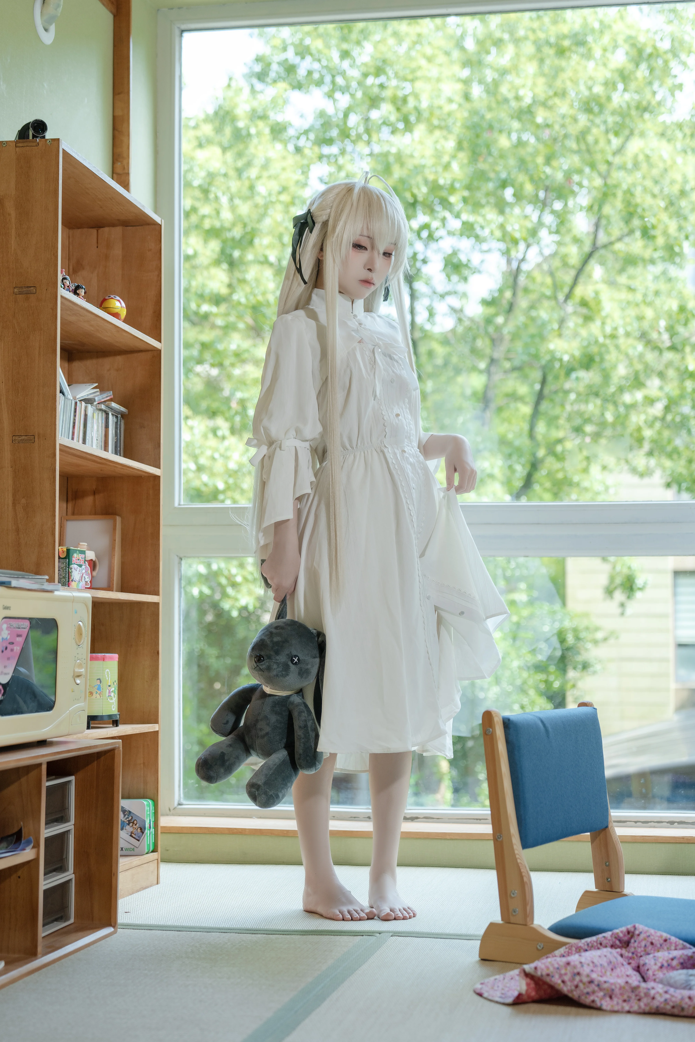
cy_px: 521
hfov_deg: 28.1
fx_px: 1390
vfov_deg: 41.1
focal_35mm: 48
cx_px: 348
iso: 160
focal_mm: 48
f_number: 2.8
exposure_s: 1/200
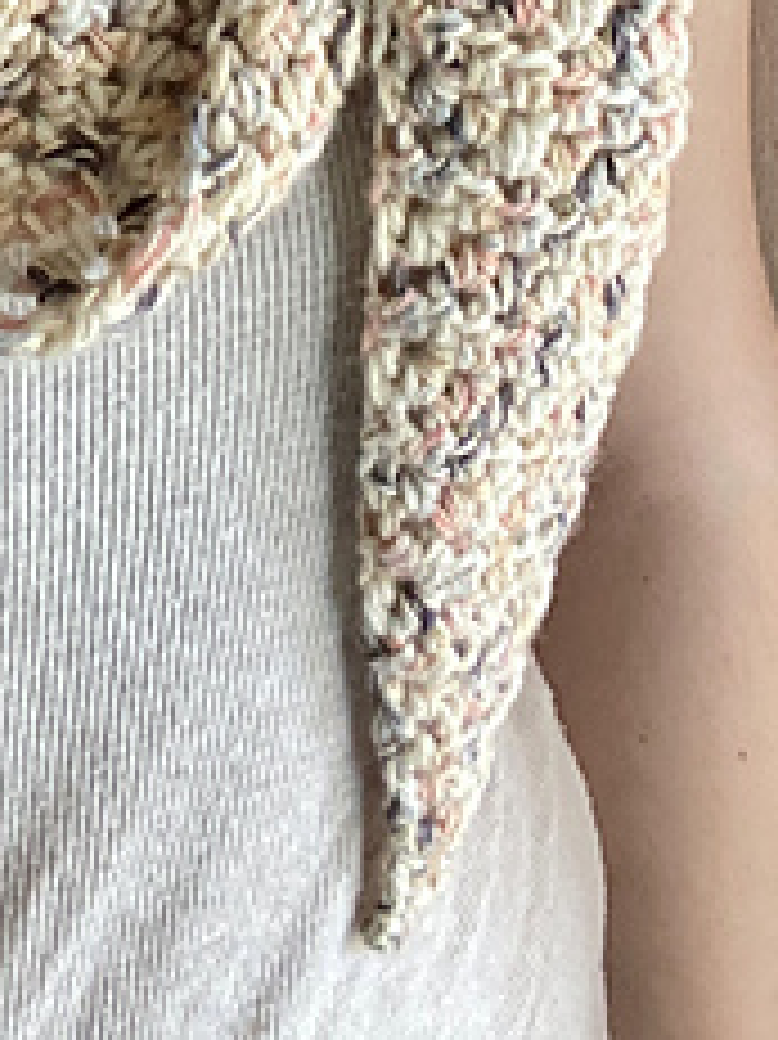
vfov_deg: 21.6
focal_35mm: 83
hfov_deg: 17.3
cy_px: -252
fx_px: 2490
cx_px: -13
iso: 250
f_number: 2.2
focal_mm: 2.71
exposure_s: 1/60
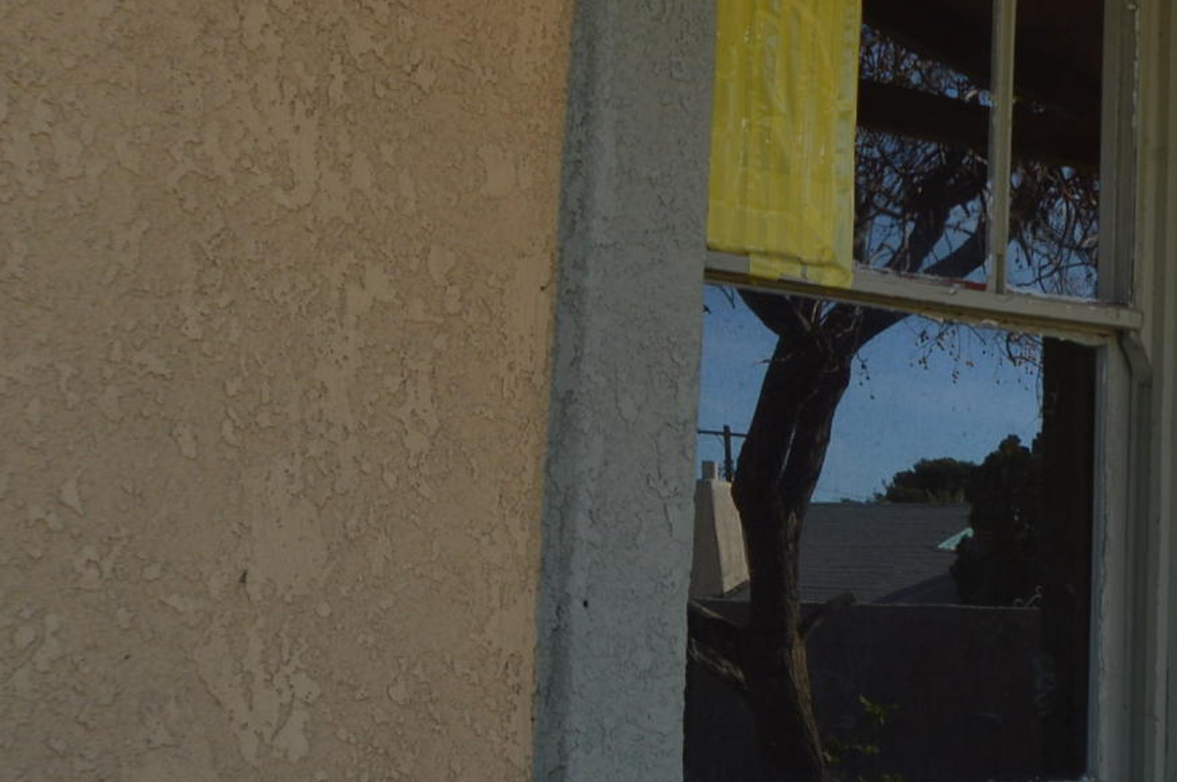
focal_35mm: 103
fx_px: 3364
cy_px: 257
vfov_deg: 13.2
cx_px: 1190
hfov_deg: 19.3
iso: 100
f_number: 6.3
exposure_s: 1/160
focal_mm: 20
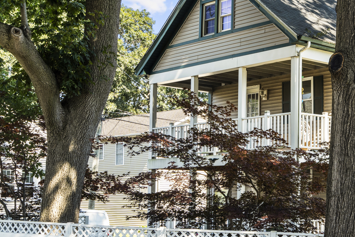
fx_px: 690
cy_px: 144
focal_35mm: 70
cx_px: 332
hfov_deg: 27.6
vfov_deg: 19.4
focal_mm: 34
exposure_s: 1/30
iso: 200
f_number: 9
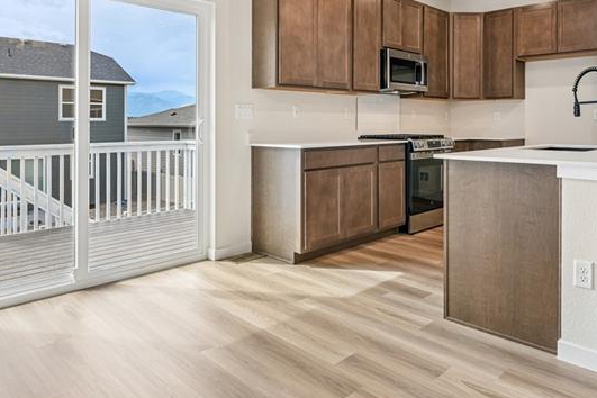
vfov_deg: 46.7
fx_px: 448
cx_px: 322
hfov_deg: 67.3
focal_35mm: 27
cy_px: 114
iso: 72
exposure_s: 1/15
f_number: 9
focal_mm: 14
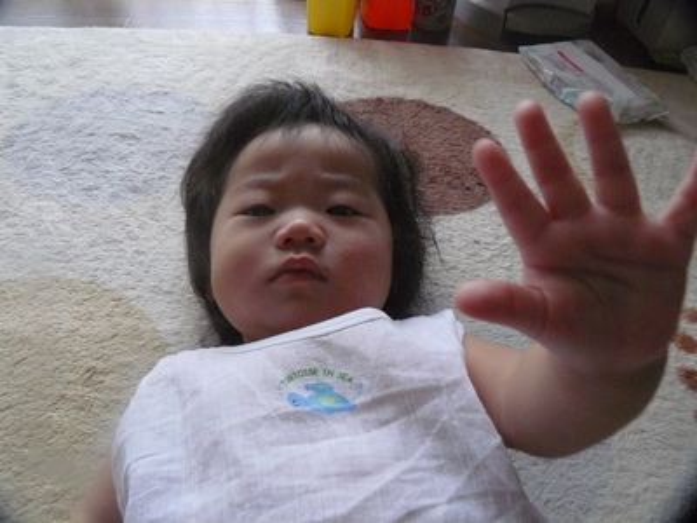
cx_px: 348
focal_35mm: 36
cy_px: 262
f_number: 2.8
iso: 400
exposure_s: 1/50
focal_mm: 6
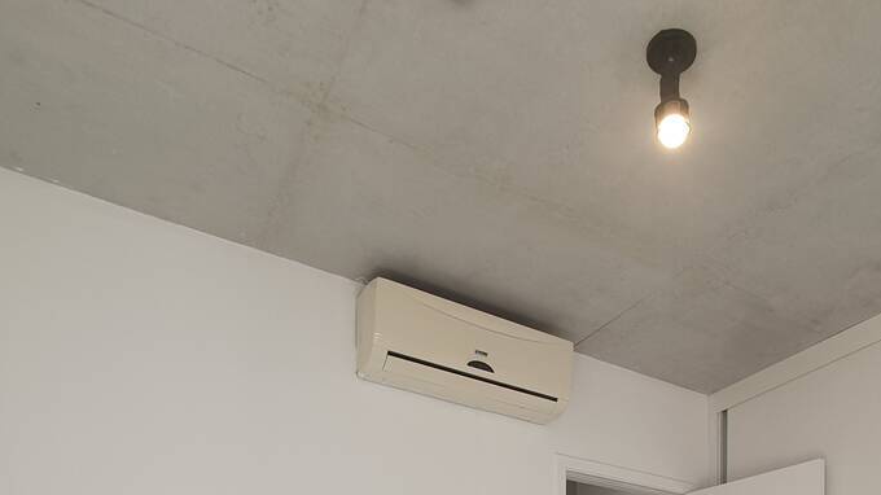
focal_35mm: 30
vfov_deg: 29.4
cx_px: 579
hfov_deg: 62.9
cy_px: 678
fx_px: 701
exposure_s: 1/60.2
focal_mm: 1.8
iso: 50
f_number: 2.2
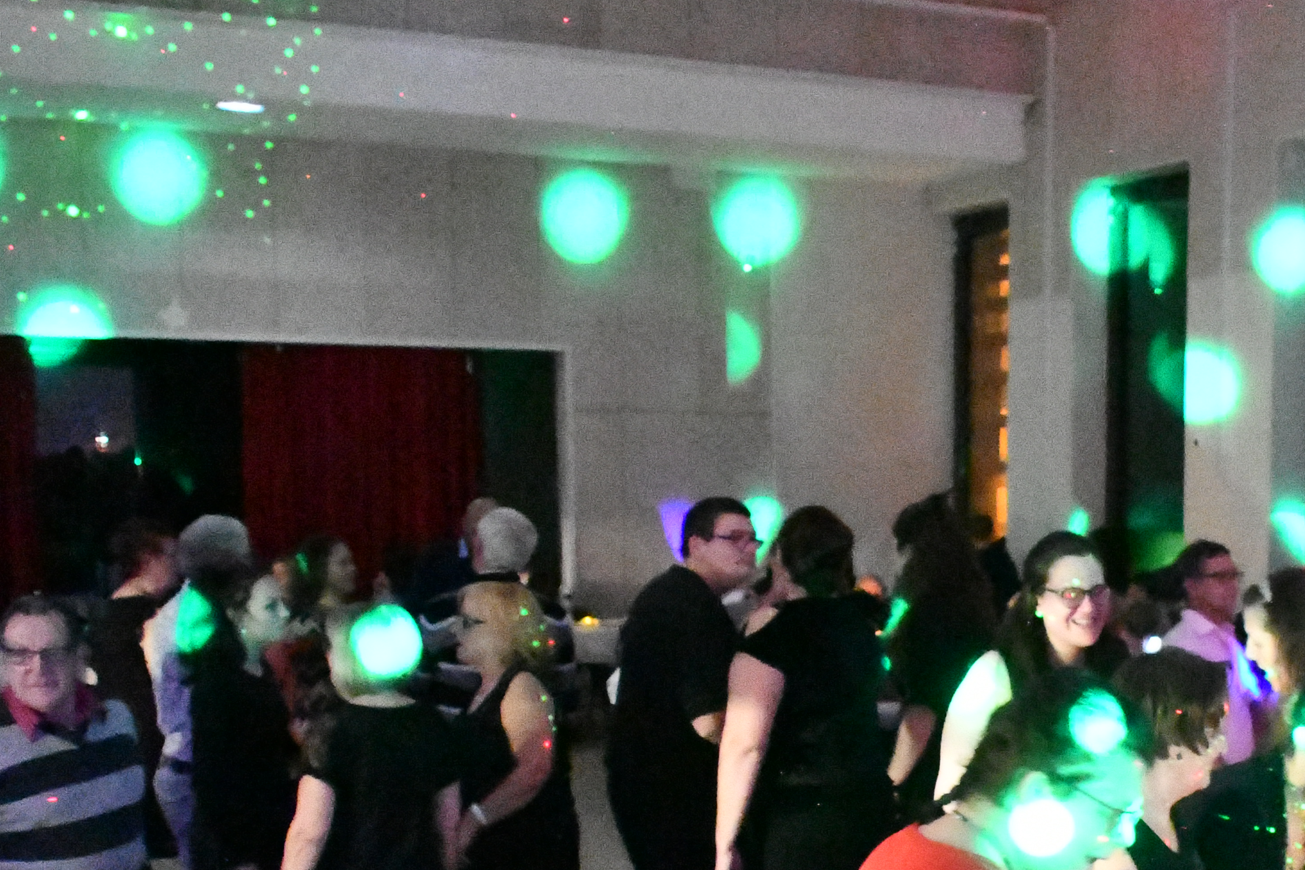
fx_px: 2138
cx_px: 1145
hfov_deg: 32.4
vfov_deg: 22.5
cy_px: 754
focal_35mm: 59
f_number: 3.8
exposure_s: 1/40
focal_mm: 21
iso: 51200
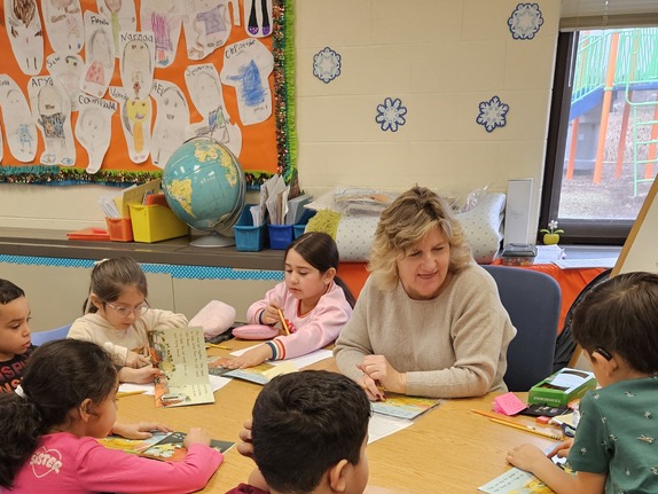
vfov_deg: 33.5
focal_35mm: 41
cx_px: 304
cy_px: 436
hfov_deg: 45.7
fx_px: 780
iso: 160
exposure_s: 1/120
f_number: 1.8
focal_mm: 5.4
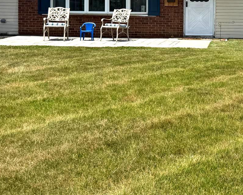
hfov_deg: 30.2
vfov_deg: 24.6
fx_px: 432
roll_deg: -0.8
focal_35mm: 60
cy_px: 17
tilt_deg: +1.4
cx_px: 214
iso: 80
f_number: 1.78
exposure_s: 1/6711
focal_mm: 6.76
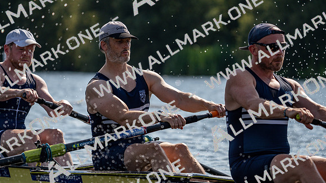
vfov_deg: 4.2
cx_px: 163
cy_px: 99
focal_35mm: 292
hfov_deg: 7.4
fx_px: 2524
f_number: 5.6
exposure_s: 1/1600
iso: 160
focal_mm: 277
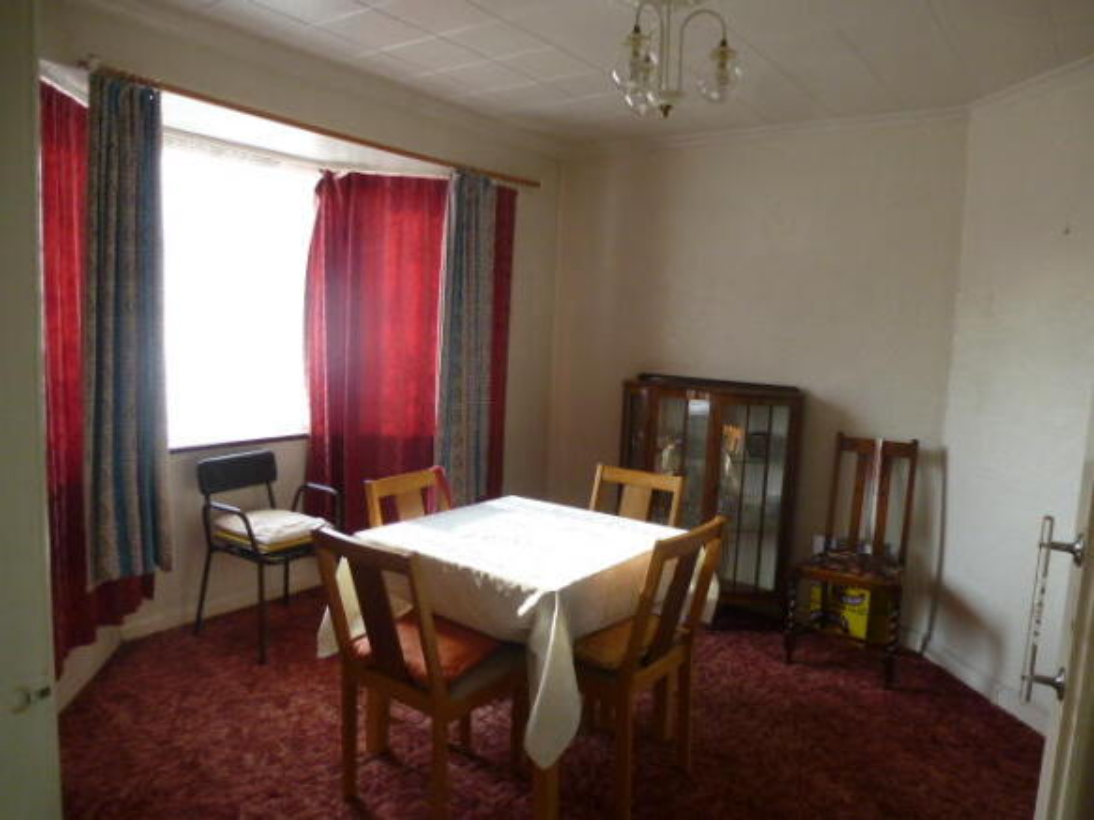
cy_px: 410
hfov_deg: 71.6
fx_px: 758
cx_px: 547
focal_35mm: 24
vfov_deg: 56.8
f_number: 3.3
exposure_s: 1/125
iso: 320
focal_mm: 4.3
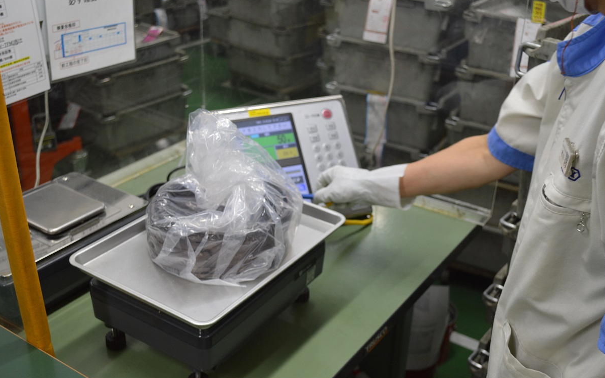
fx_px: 709
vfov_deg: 29.9
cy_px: 199
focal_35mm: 43
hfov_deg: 46.2
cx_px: 302
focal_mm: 28
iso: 400
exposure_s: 1/50
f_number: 4.5
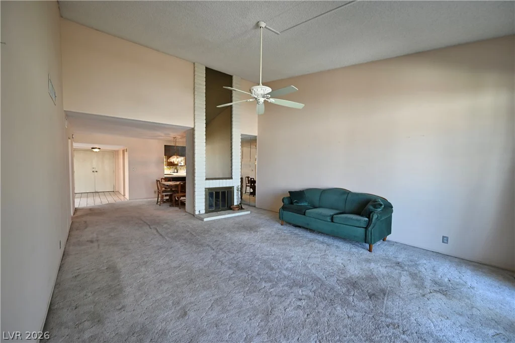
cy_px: 172
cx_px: 258
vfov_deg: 77.3
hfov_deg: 100.4
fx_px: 215
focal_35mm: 15
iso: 800
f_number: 5.6
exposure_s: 1/60
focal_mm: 15
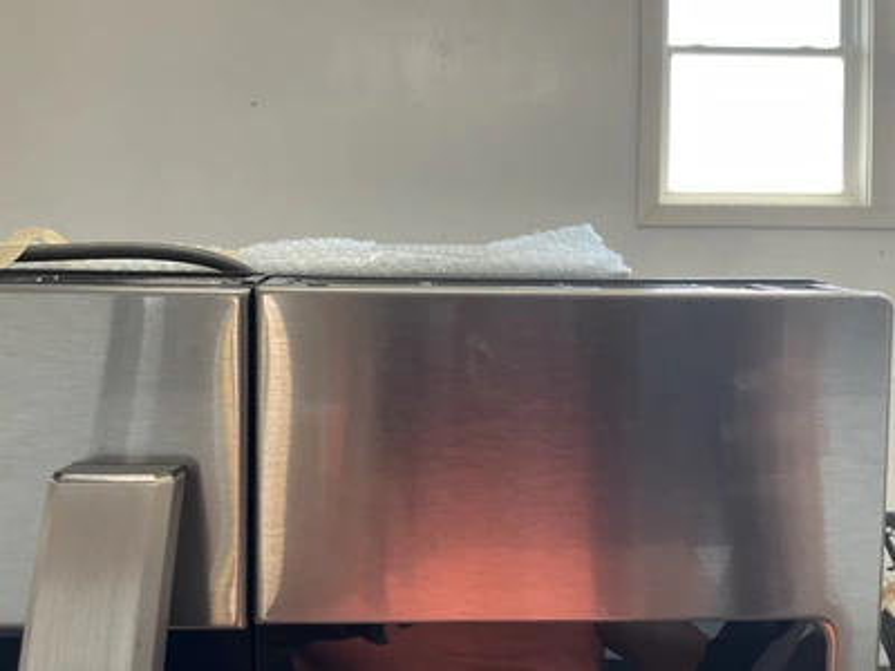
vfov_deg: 48.2
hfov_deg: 61.7
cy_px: 336
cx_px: 448
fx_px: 750
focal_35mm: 29
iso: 50
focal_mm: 3
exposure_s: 1/60
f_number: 1.8
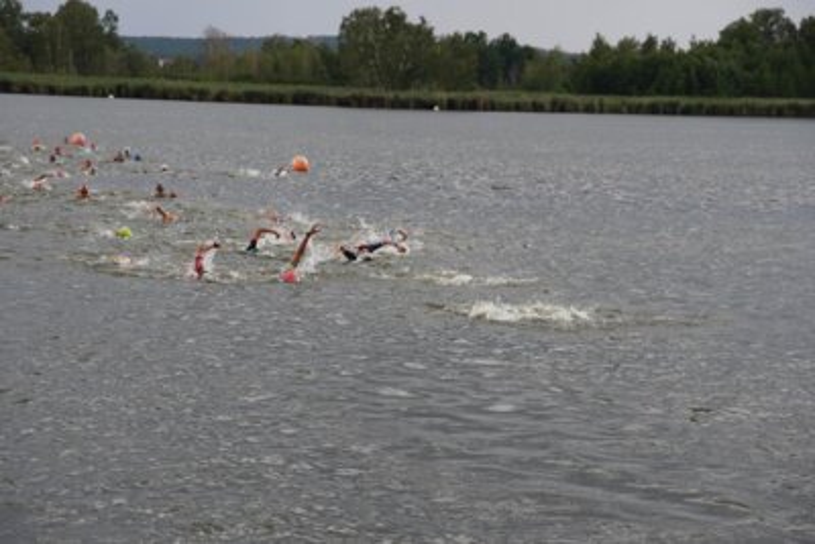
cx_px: 408
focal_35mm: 112
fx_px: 2548
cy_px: 272
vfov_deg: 12.2
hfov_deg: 18.2
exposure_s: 1/160
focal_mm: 75
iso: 250
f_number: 5.6
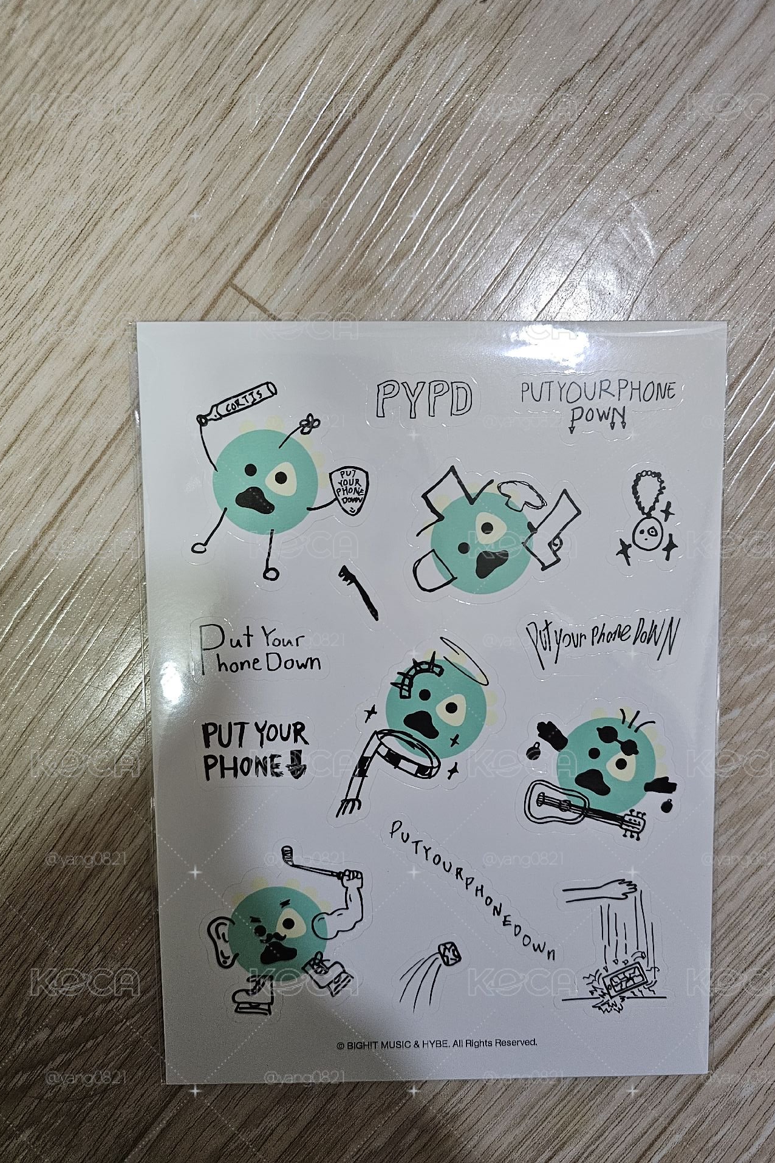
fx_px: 775
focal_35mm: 24
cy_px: 580
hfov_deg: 53.1
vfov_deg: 73.7
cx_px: 414
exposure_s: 1/120
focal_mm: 6.3
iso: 400
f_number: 1.7
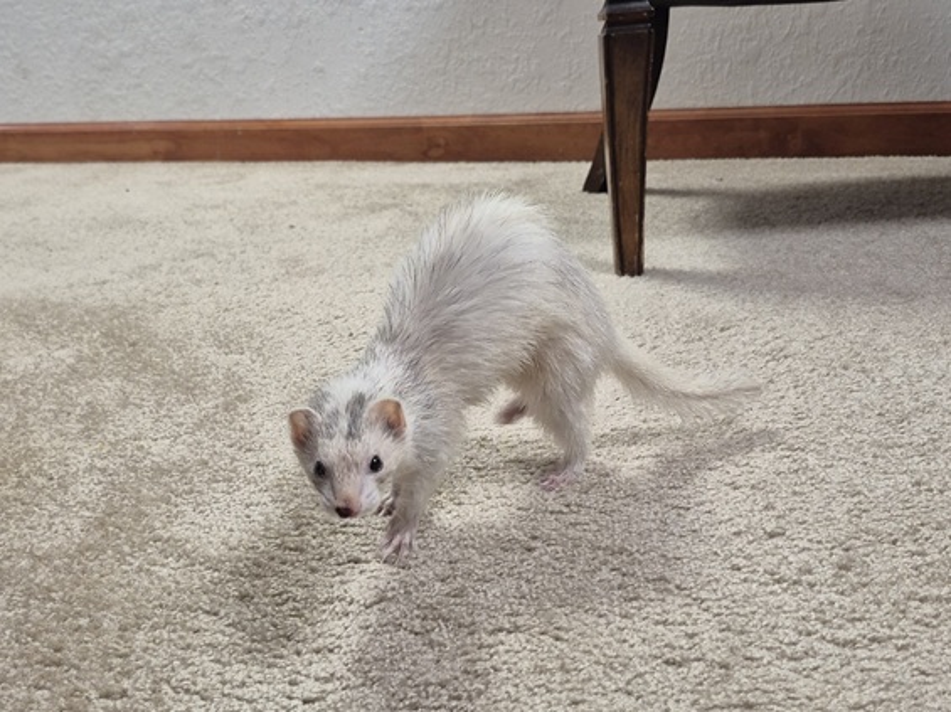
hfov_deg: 74.0
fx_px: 631
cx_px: 476
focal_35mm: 23
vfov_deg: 58.8
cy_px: 356
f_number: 1.8
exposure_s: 1/120
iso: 200
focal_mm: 5.4
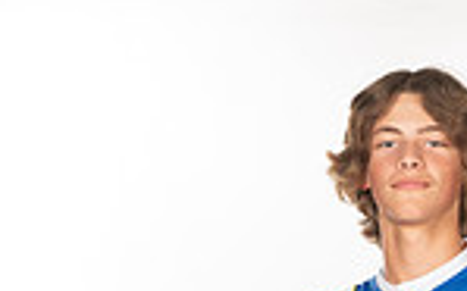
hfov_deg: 12.3
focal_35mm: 169
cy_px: 685
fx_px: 2150
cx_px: 370
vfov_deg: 7.3
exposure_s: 1/320
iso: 800
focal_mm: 55
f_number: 7.1
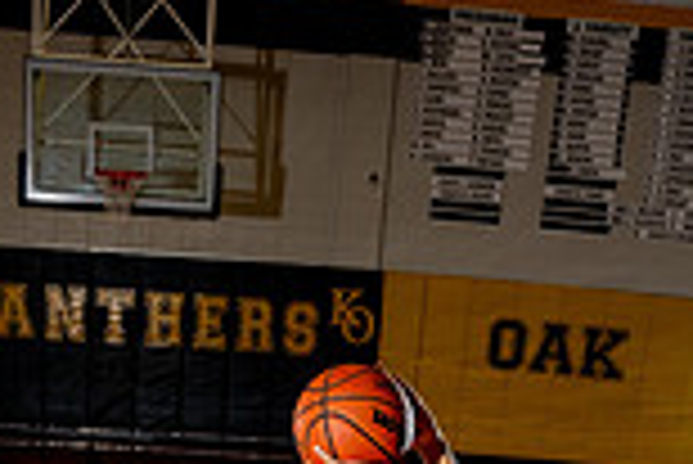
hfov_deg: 25.5
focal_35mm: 79
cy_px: 1005
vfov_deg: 13.9
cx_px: 248
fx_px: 1522
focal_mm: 27
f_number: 4
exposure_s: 1/200
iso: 100
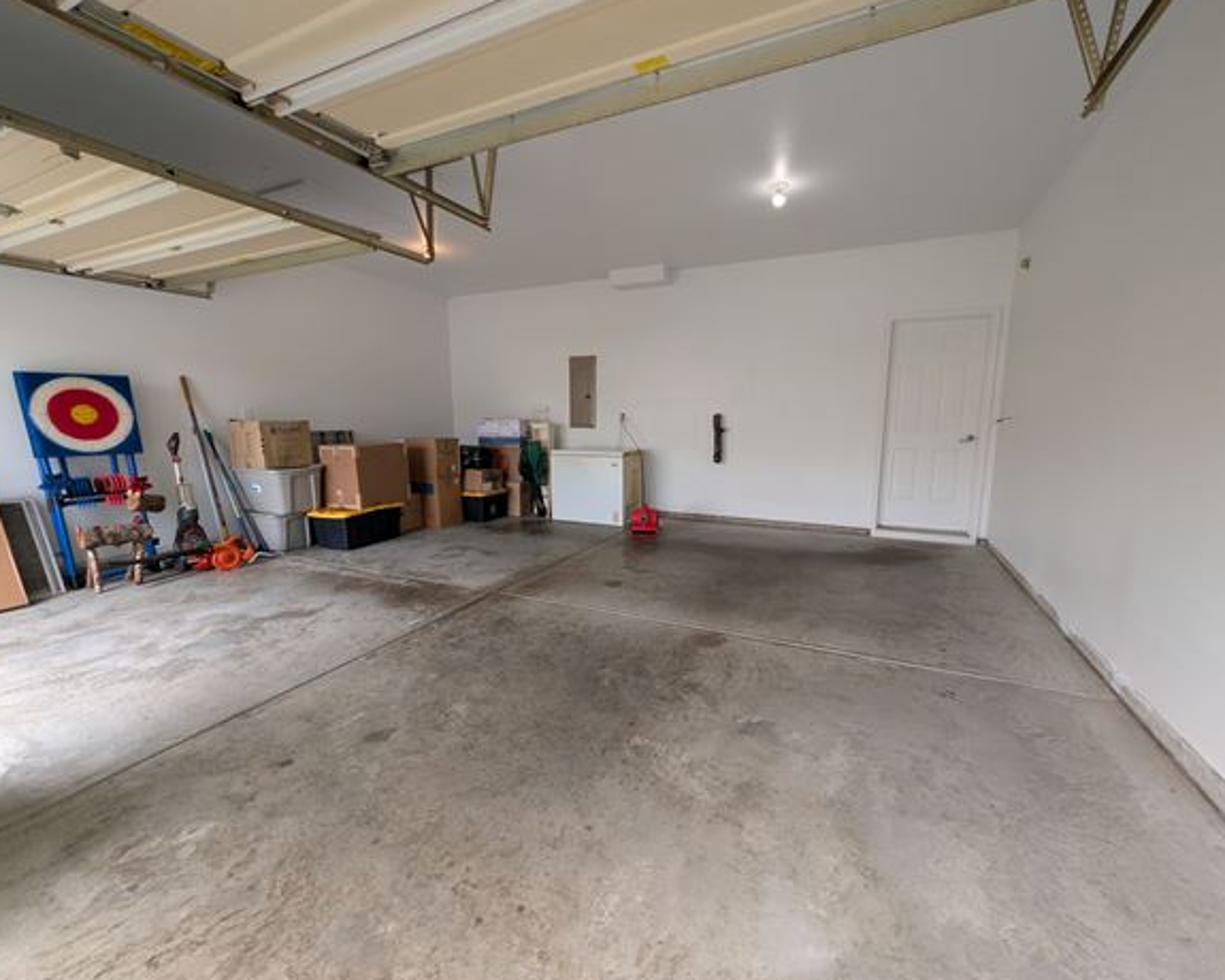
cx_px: 620
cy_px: 501
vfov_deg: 92.2
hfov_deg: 104.8
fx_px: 471
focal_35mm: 13
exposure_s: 1/120
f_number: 1.7
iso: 65
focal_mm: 2.02
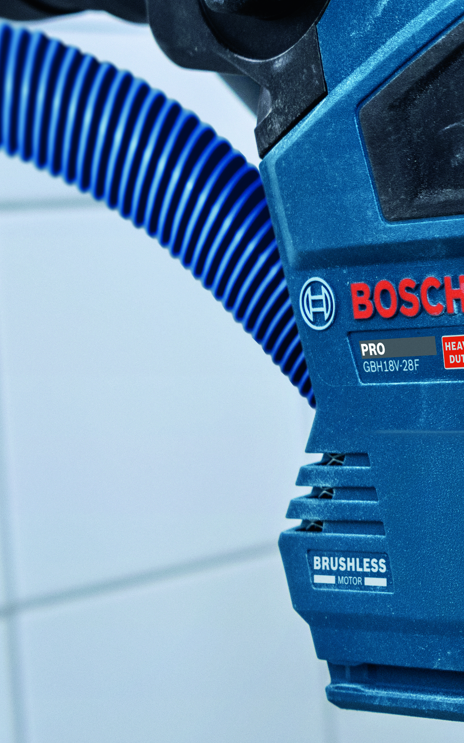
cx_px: 854
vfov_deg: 20.4
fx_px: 2043
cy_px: 196
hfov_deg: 11.9
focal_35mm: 101
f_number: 4
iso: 500
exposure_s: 1/320
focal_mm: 26
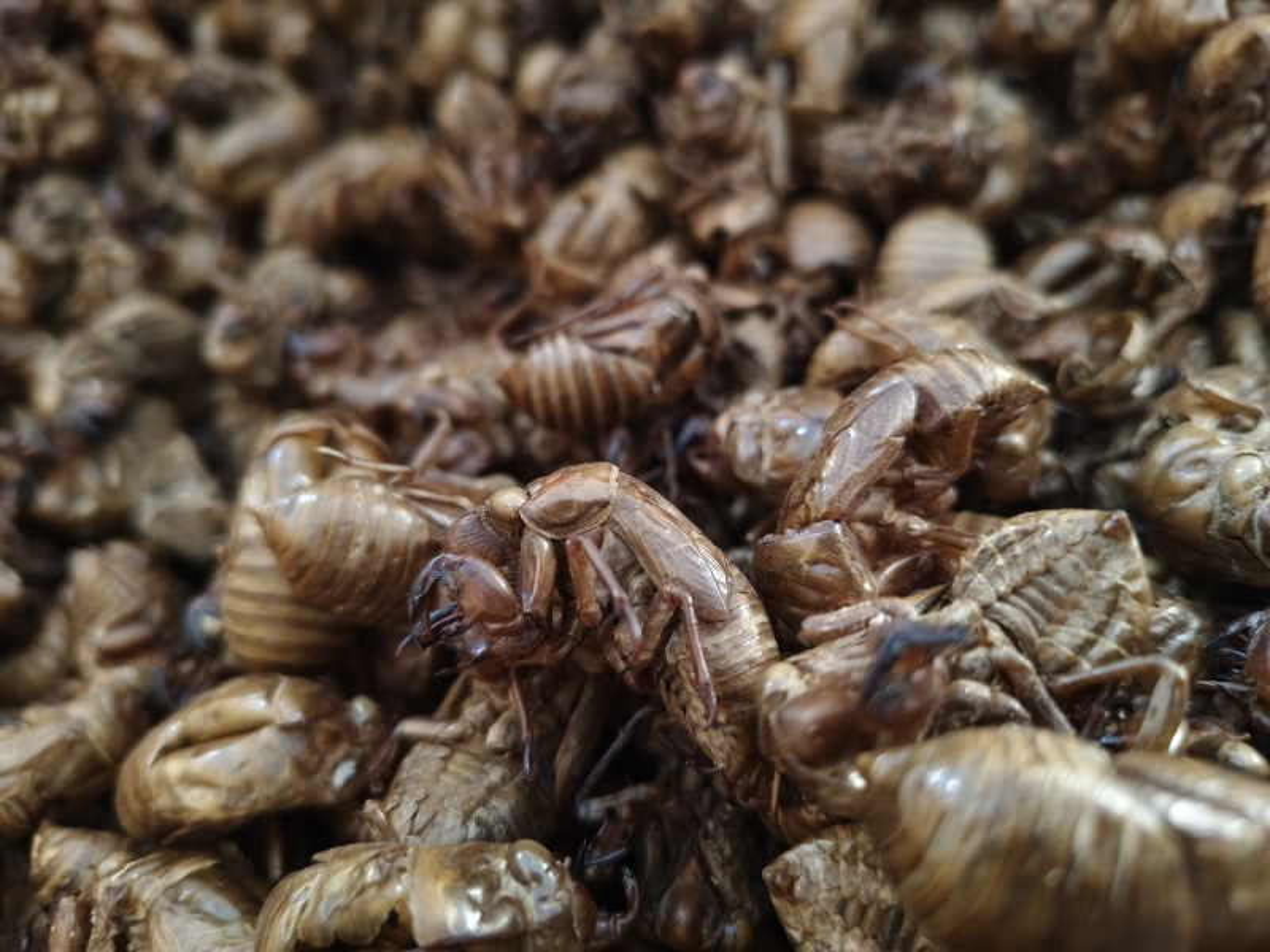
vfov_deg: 58.9
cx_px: 635
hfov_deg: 73.9
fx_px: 844
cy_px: 476
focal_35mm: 23
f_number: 1.88
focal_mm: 5.6
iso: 2095
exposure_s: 1/33.3
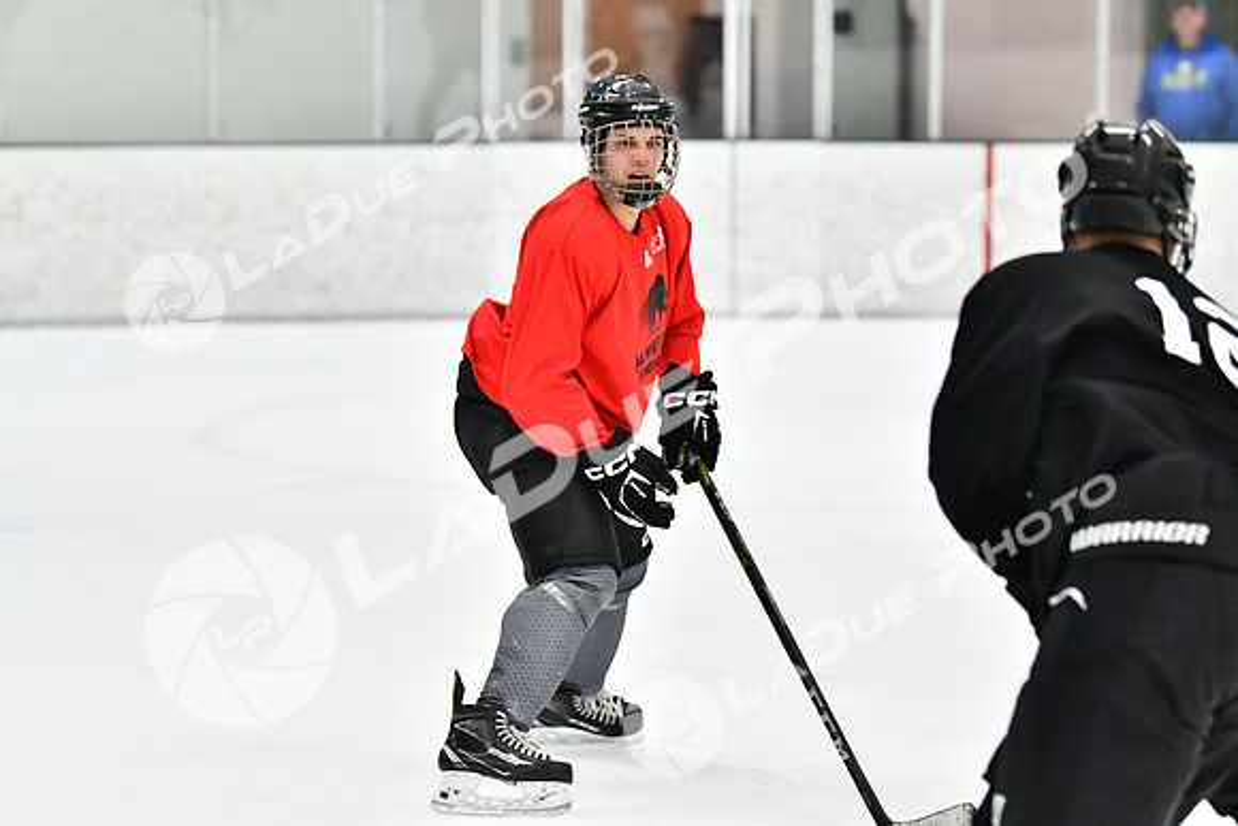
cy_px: 413
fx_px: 5778
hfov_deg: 12.2
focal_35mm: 168
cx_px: 619
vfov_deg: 8.2
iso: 6400
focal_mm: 112
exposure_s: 1/1600
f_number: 2.8
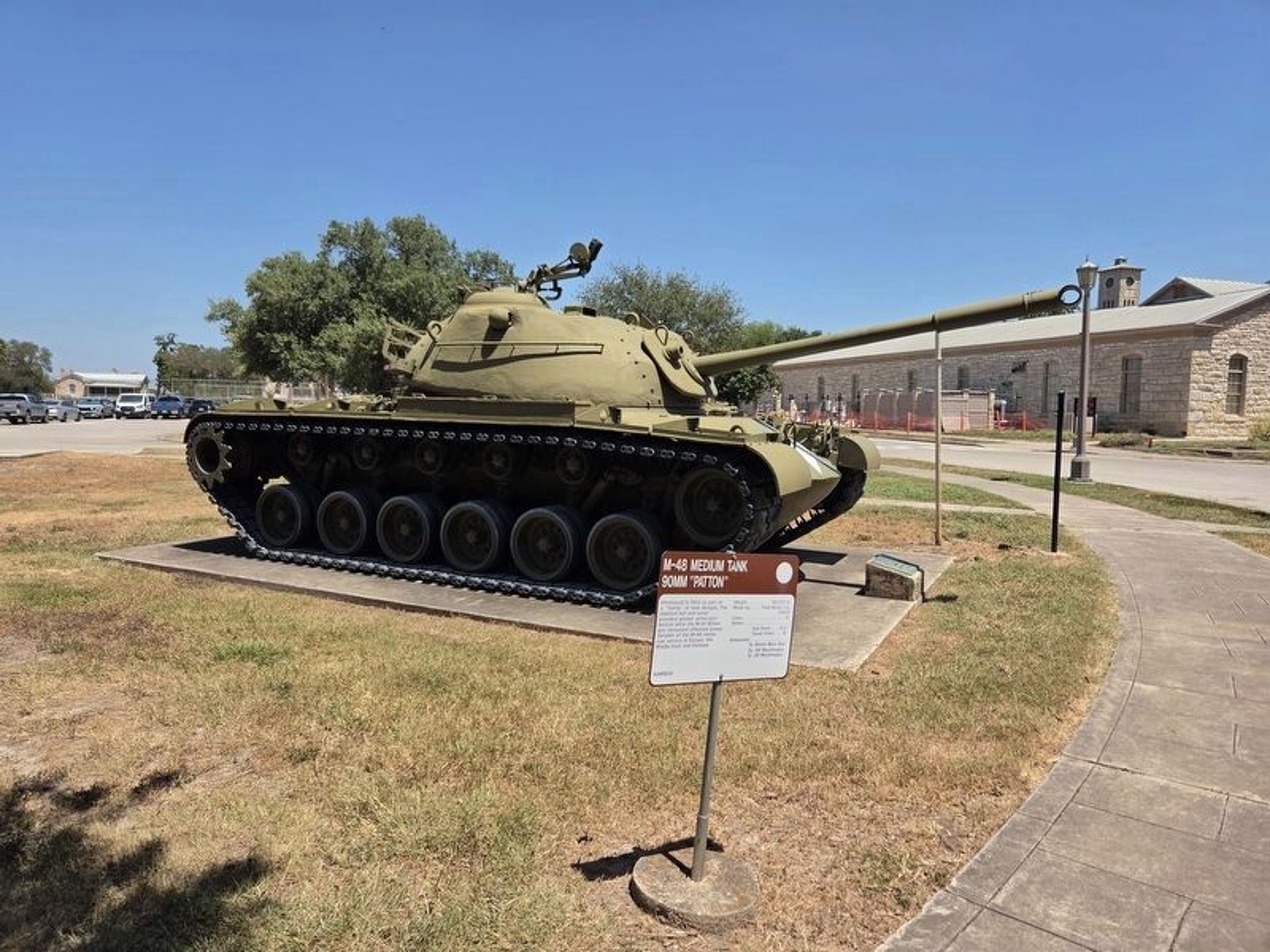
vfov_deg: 58.9
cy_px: 476
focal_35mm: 23
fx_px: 844
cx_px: 635
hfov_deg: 73.9
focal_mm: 5.4
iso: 80
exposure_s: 1/4273
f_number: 1.8
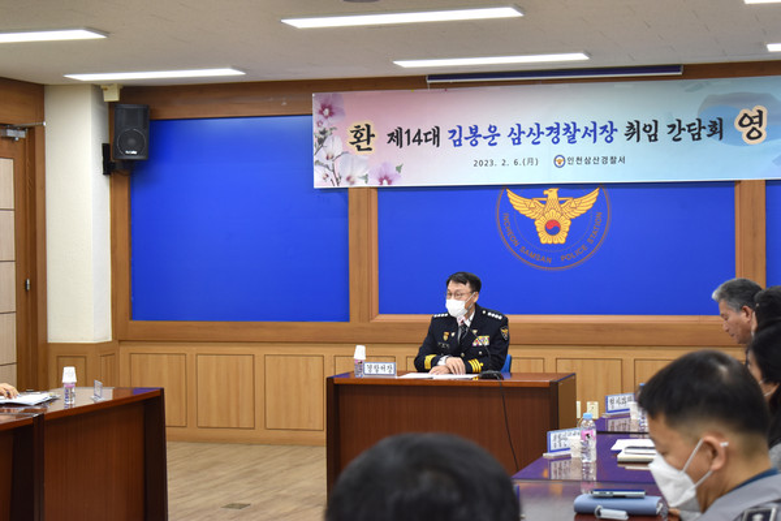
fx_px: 1562
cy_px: 260
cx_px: 390
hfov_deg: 28.1
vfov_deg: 18.9
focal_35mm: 72
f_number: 5.3
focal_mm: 48
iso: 560
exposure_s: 1/60
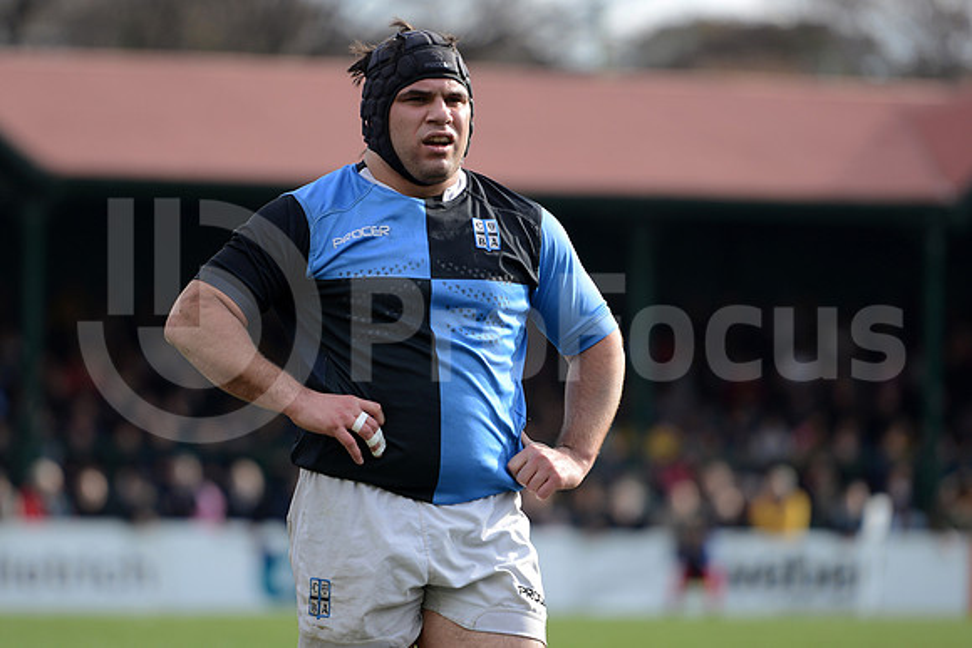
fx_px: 5266
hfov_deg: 10.5
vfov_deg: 7.0
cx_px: 486
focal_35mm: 195
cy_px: 324
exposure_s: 1/800
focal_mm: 195
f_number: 2.8
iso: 250
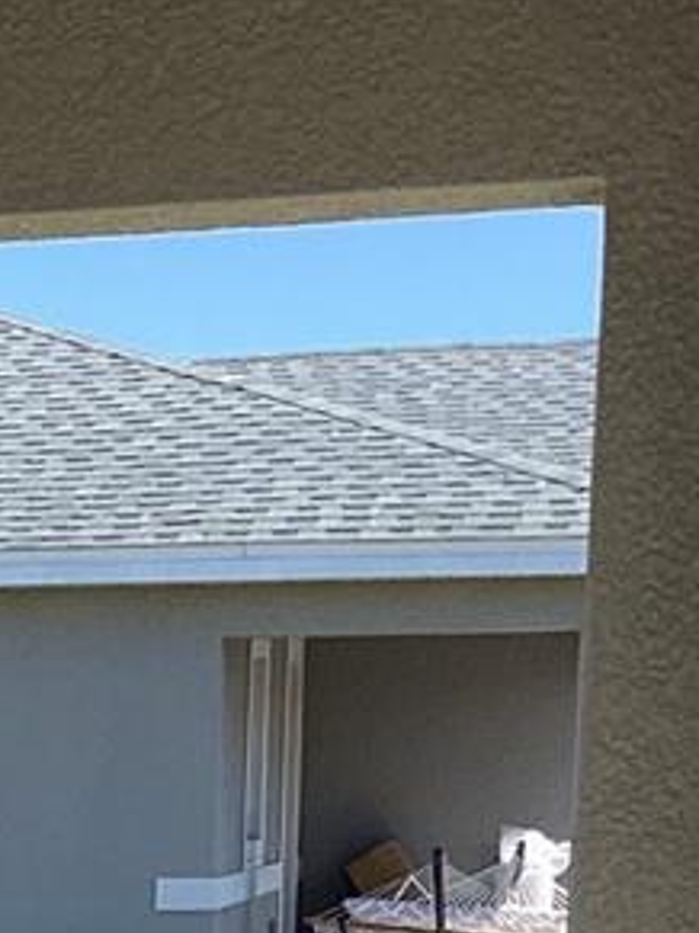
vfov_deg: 14.7
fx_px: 3449
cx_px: -465
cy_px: 1225
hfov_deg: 11.0
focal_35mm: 128
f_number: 2.4
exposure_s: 1/926
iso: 25
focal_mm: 3.3
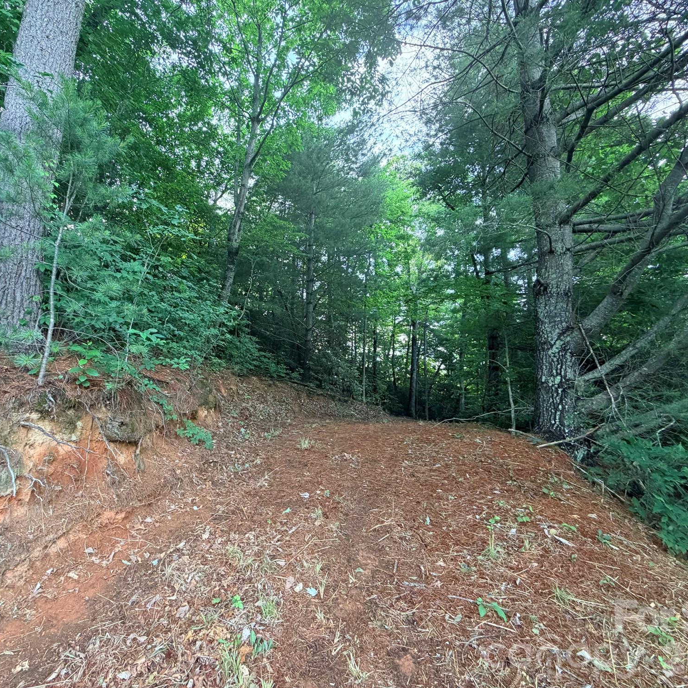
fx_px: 382
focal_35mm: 17
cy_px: 336
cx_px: 289
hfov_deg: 83.3
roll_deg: -0.5
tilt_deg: +12.6
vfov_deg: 84.0
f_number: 2.2
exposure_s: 1/93
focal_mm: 2.22
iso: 320
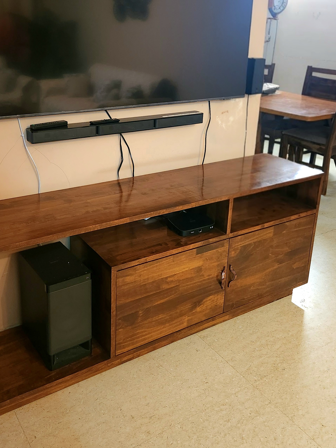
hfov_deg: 39.6
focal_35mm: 36
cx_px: 152
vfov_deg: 50.9
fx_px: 466
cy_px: 171
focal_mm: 5.4
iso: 640
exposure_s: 1/50.3
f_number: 1.8
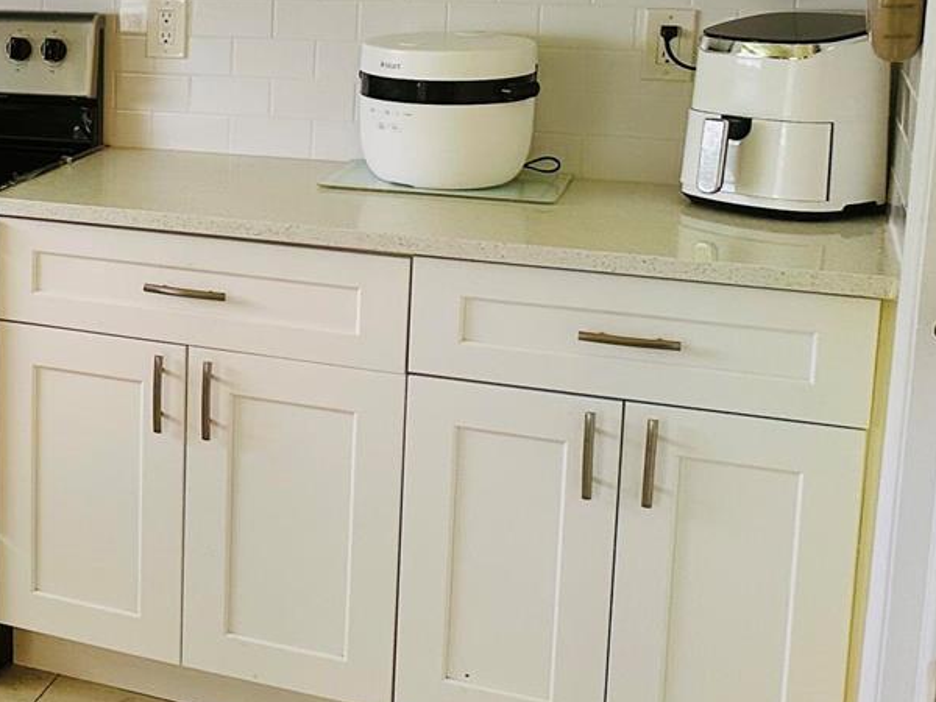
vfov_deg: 22.7
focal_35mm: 64
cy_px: 158
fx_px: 1731
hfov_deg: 26.1
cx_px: -257
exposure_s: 1/60
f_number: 1.78
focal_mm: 6.86
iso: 250
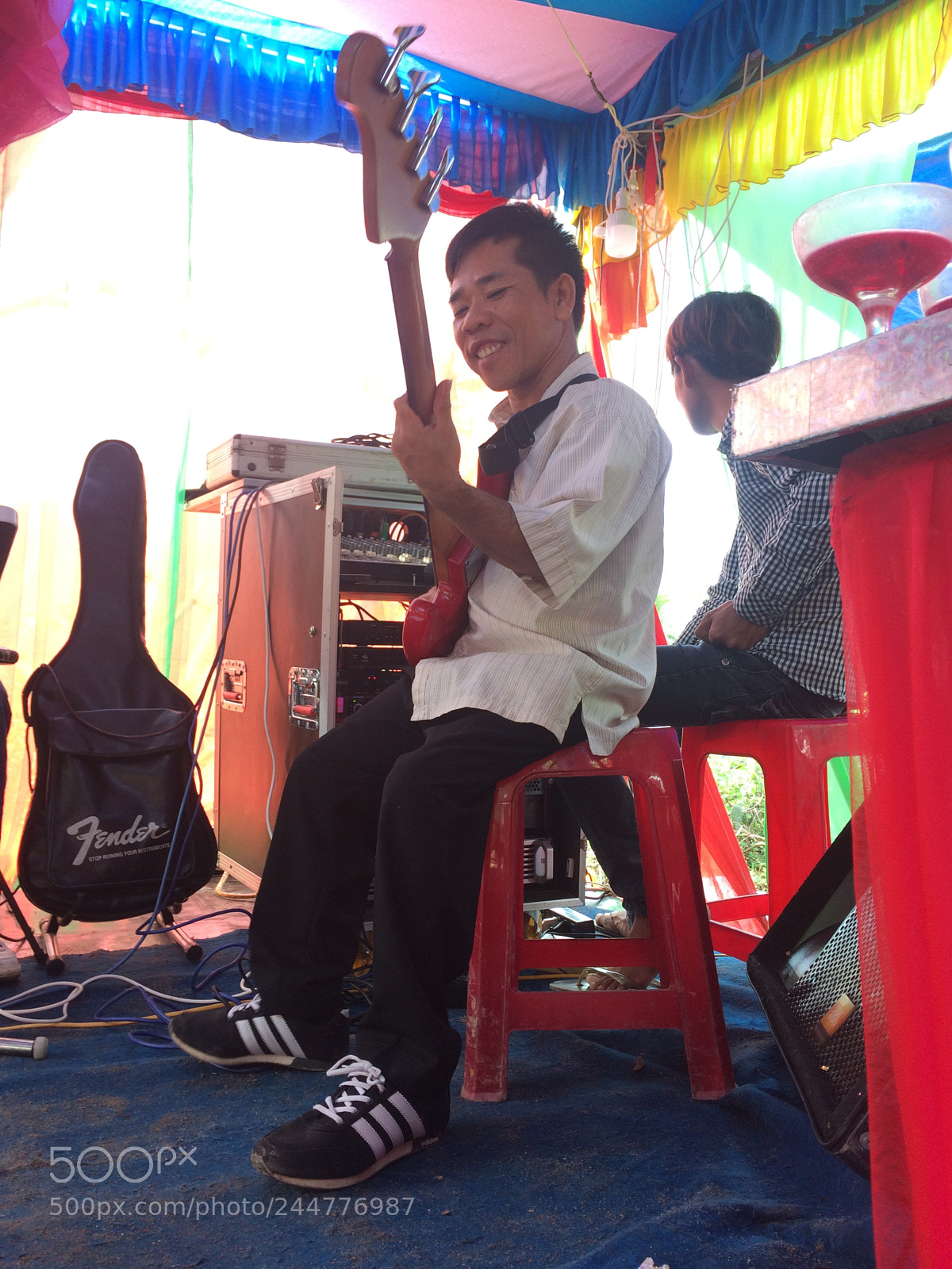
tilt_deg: +0.4
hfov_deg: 48.2
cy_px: 634
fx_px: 1063
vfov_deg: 61.7
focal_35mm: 29
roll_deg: -0.8
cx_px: 476
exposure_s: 1/50
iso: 32
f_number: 2.2
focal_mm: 4.15
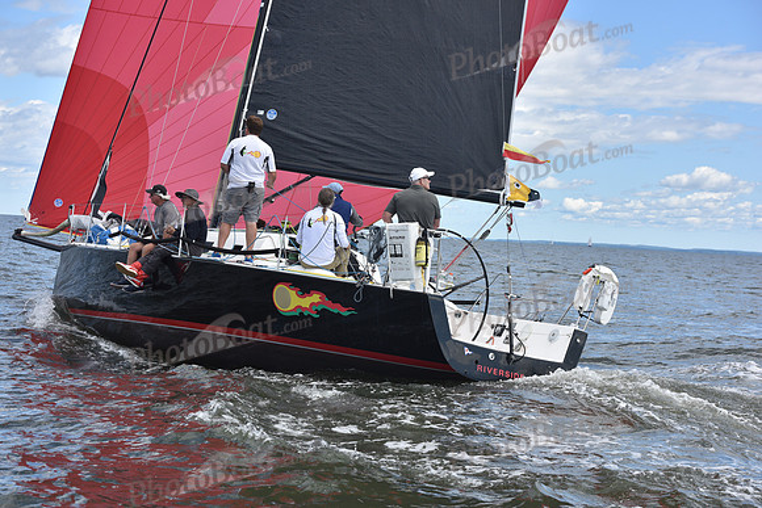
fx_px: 1482
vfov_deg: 19.5
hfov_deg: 28.8
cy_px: 254
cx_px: 381
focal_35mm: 70
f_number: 7.1
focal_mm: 70
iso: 250
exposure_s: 1/800
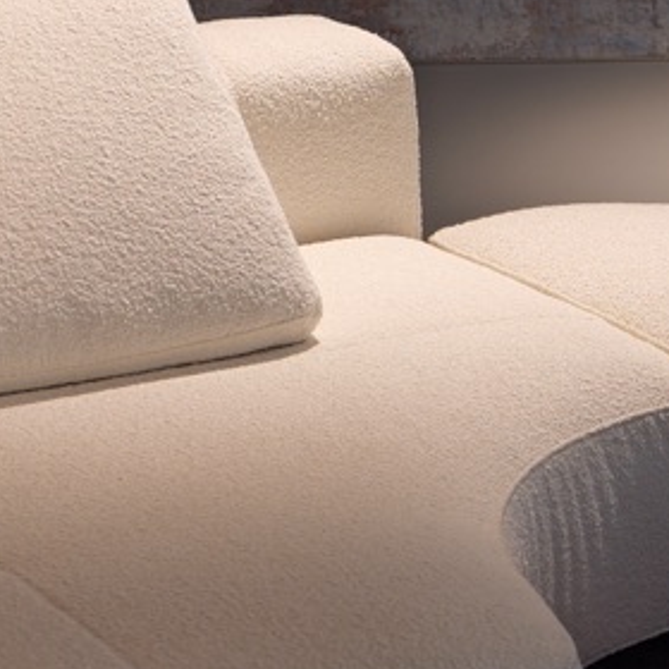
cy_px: 237
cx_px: 906
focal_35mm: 197
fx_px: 4307
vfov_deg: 8.9
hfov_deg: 8.7
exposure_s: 1/40
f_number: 3.2
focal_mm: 36
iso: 200
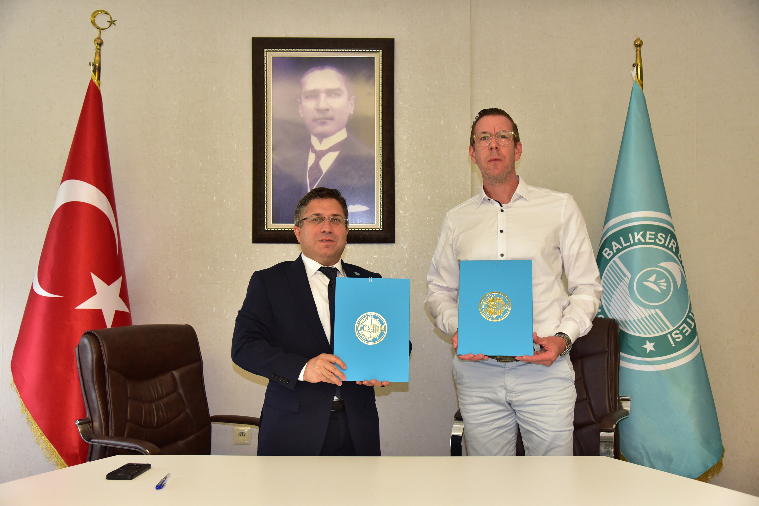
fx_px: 801
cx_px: 380
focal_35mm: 38
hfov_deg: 50.7
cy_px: 253
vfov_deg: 35.1
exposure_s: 1/200
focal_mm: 38
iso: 1100
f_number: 5
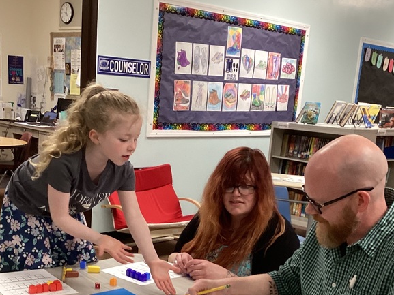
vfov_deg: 25.9
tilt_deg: -13.2
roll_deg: -2.9
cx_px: 185
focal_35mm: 55
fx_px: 626
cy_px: 253
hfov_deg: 34.9
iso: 250
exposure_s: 1/60
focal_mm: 3.3
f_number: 2.4
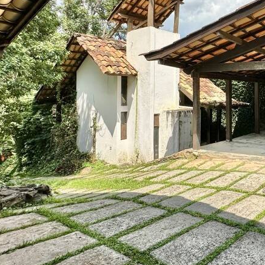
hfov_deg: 48.4
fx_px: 251
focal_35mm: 29
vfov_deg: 54.6
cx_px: 249
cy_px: 91
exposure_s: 1/1435
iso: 50
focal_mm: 2.22
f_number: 2.2
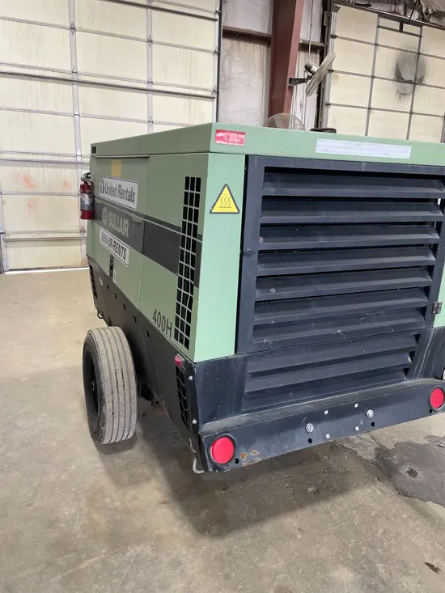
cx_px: 222
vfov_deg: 67.3
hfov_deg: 53.1
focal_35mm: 26
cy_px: 296
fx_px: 446
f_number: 1.6
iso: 100
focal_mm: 4.2
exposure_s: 1/60
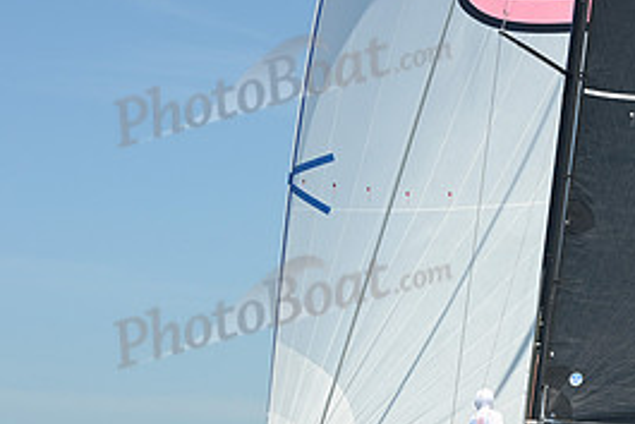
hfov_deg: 13.3
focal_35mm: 153
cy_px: 396
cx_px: 577
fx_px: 2700
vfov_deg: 8.9
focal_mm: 70
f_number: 8
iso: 320
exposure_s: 1/1000
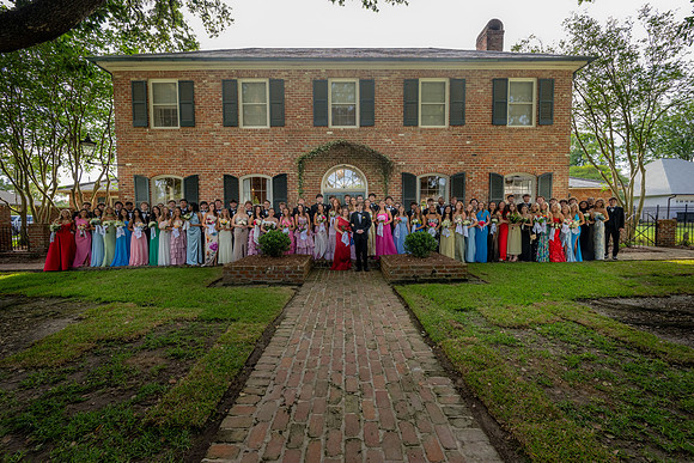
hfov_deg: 102.6
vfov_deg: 79.6
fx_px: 278
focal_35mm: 14
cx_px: 347
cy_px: 232
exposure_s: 1/160
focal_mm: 14
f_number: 8
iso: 800
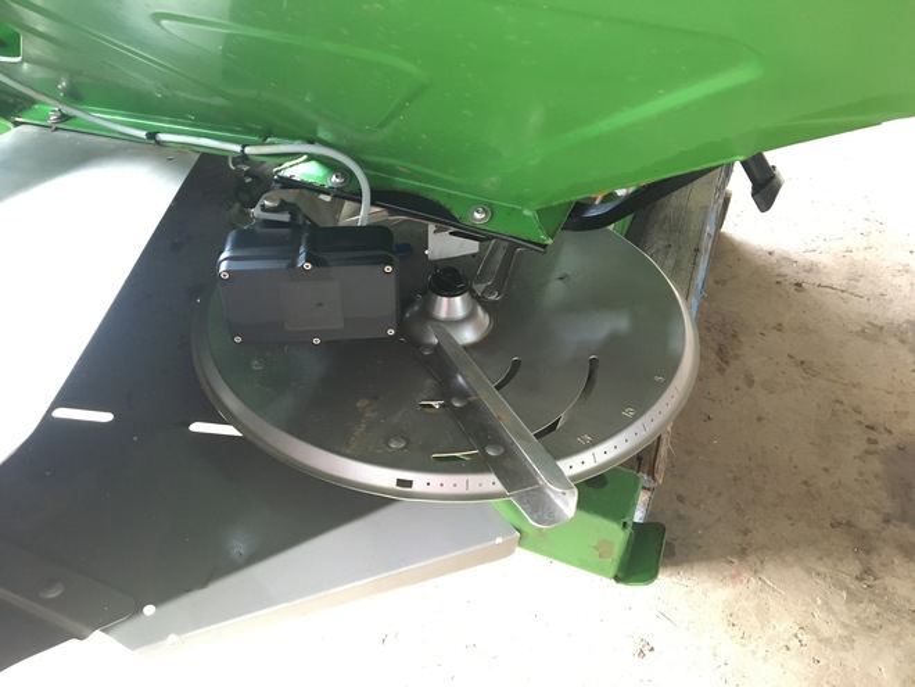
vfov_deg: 48.2
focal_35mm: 29
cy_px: 344
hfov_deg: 61.7
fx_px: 767
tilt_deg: -38.5
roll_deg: -0.8
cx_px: 458
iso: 250
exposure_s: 1/17
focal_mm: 4.15
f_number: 2.2
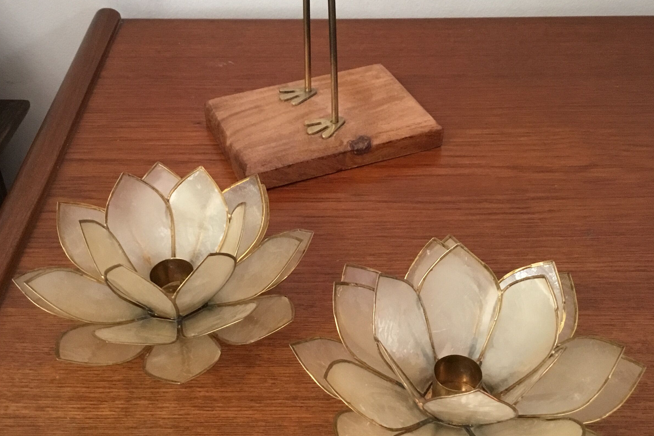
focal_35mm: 44
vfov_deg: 30.5
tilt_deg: -39.1
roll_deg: +2.0
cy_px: 216
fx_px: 799
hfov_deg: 44.5
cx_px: 322
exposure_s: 1/33
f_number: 2.4
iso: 200
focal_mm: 3.3
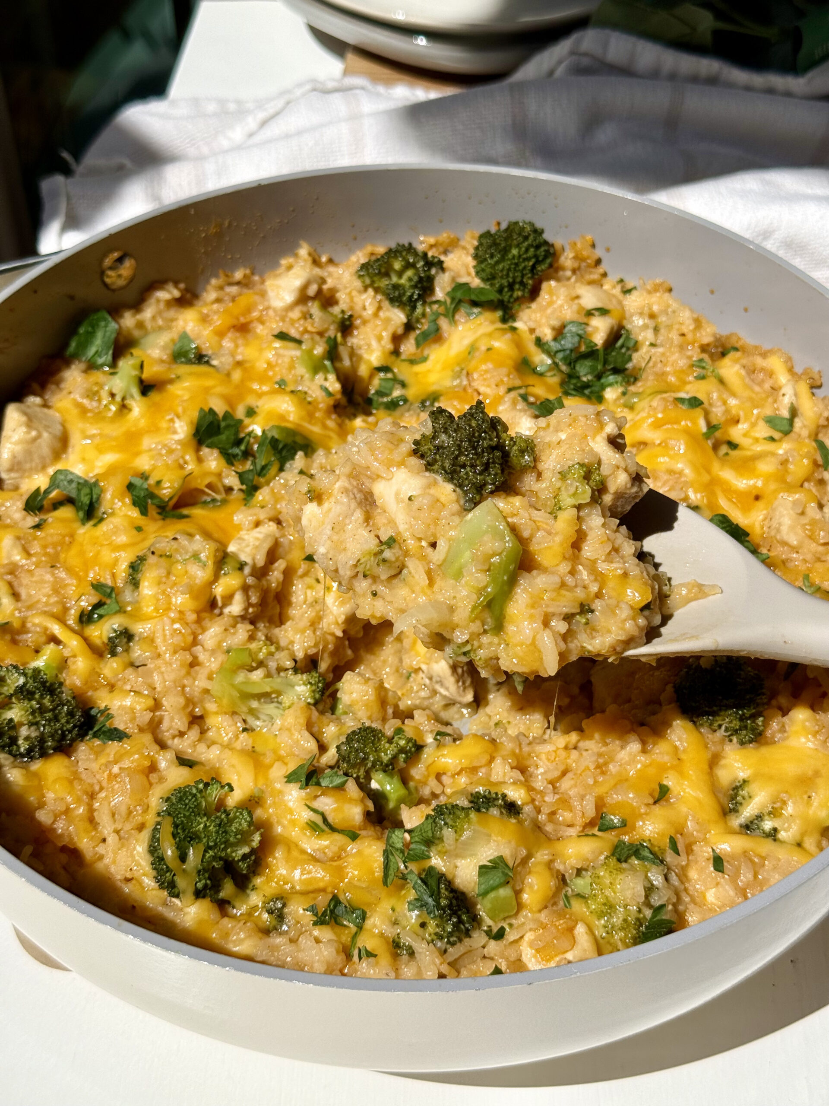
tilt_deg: -48.5
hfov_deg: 30.3
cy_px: 553
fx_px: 1533
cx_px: 414
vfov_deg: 39.7
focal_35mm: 48
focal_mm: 6.76
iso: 80
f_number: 1.78
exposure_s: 1/9901
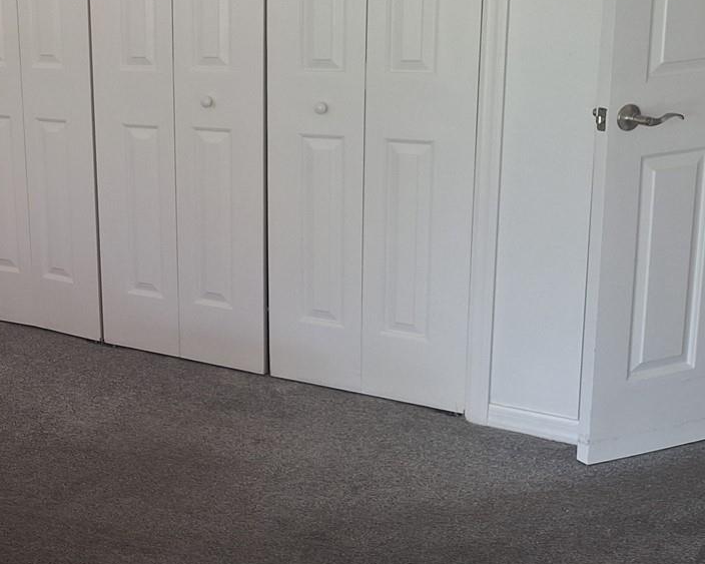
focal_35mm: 51
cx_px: 8
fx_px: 1064
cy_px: 217
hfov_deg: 33.7
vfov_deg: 29.6
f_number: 1.8
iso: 100
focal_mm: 5.54
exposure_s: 1/40
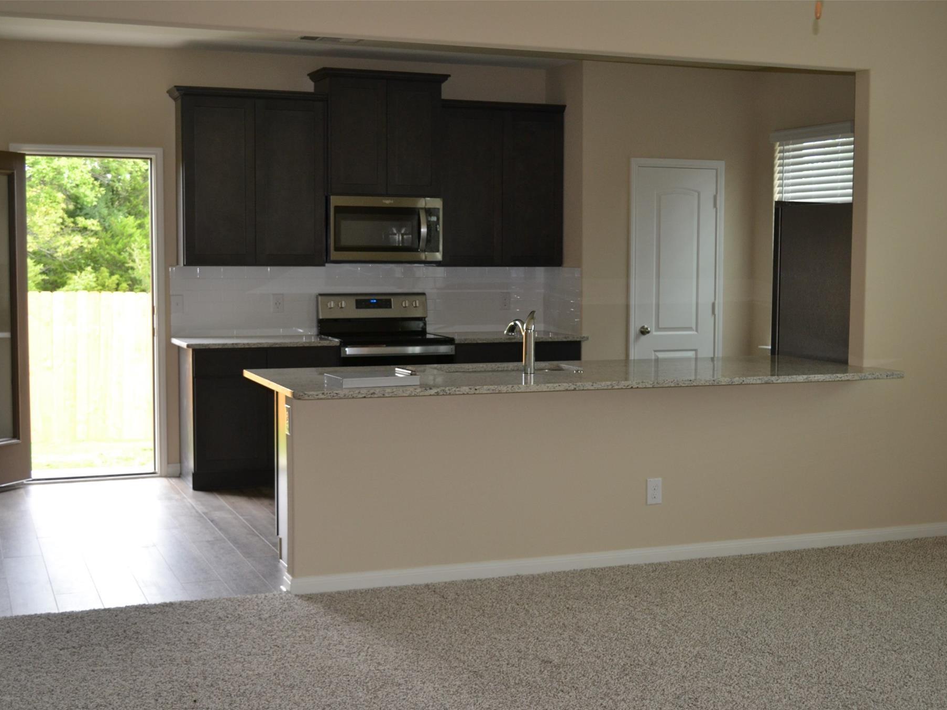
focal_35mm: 49
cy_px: 357
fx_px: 1341
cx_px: 508
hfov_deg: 38.9
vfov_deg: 29.7
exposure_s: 1/100
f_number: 4.5
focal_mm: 30
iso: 400
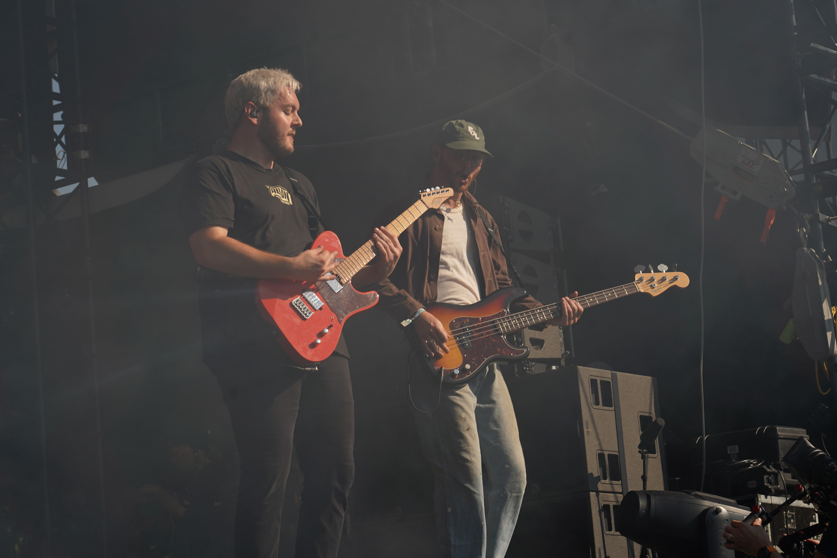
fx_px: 2441
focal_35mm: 105
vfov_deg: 13.0
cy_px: 279
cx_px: 418
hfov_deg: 19.5
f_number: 8
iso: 100
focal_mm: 105
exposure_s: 1/500
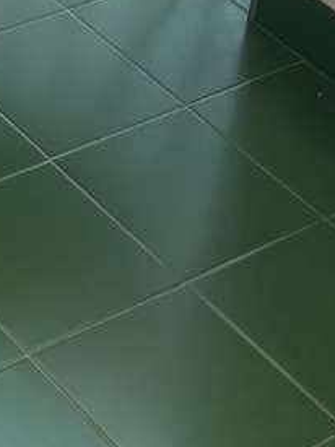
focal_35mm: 142
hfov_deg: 9.9
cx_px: -279
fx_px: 1834
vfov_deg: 12.1
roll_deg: -2.3
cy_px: -489
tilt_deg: -21.1
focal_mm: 5.1
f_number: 1.6
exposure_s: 1/348
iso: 50
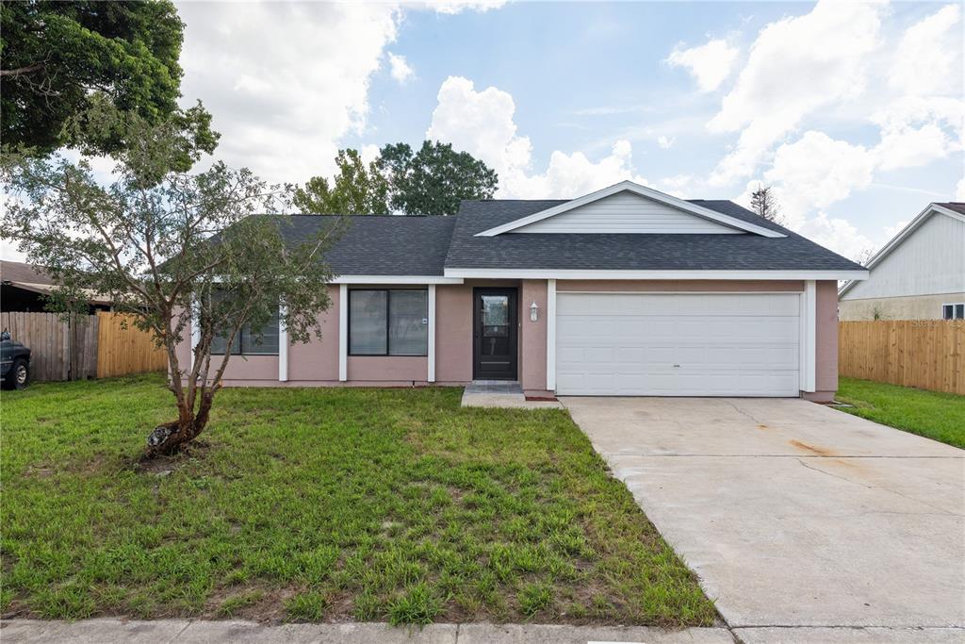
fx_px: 590
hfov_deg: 78.6
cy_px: 322
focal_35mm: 22
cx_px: 482
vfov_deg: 57.2
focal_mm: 22
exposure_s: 1/500
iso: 400
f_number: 16
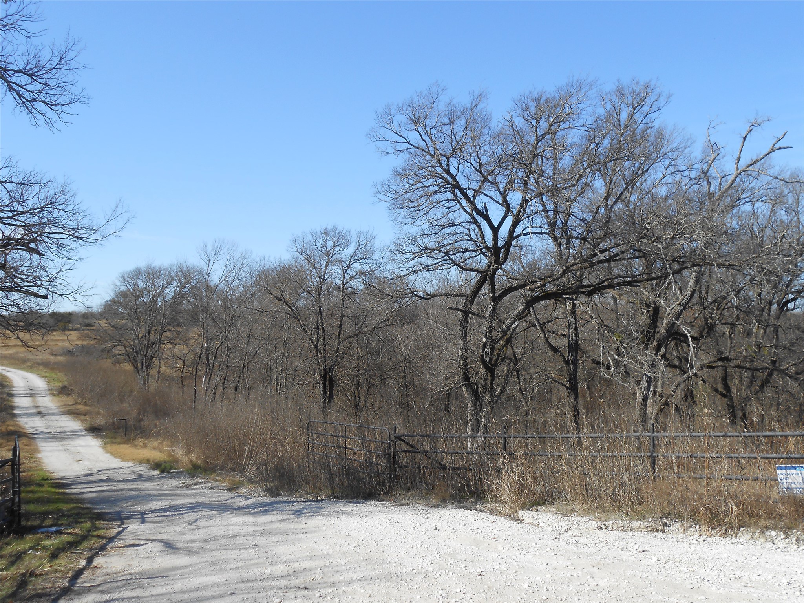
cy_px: 302
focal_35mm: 34
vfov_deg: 41.8
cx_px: 402
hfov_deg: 54.0
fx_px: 790
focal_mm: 6
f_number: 3.9
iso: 80
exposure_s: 1/640
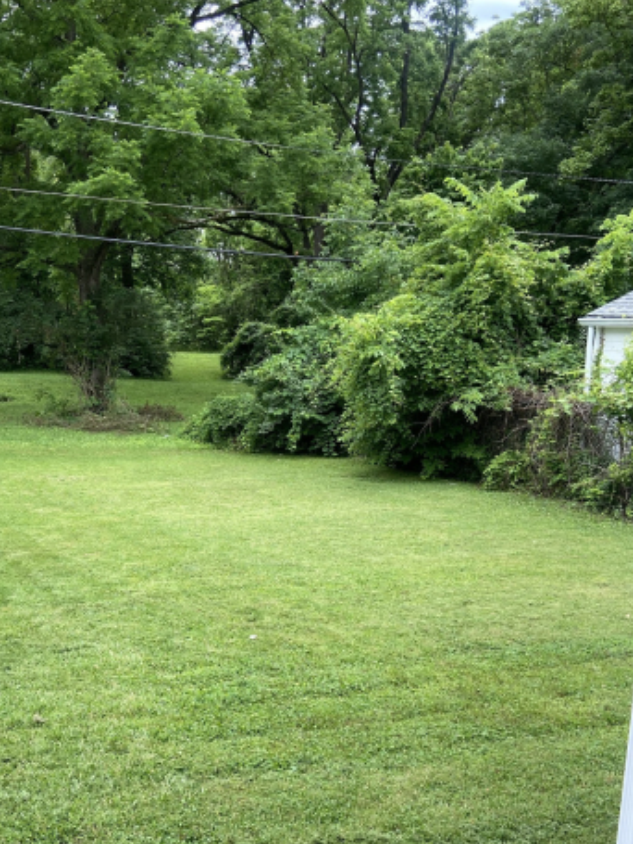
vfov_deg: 48.3
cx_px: 189
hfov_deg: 37.1
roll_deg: -0.8
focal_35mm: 38
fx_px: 927
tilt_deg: -14.3
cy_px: 552
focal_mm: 4.25
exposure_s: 1/158
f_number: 1.8
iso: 32
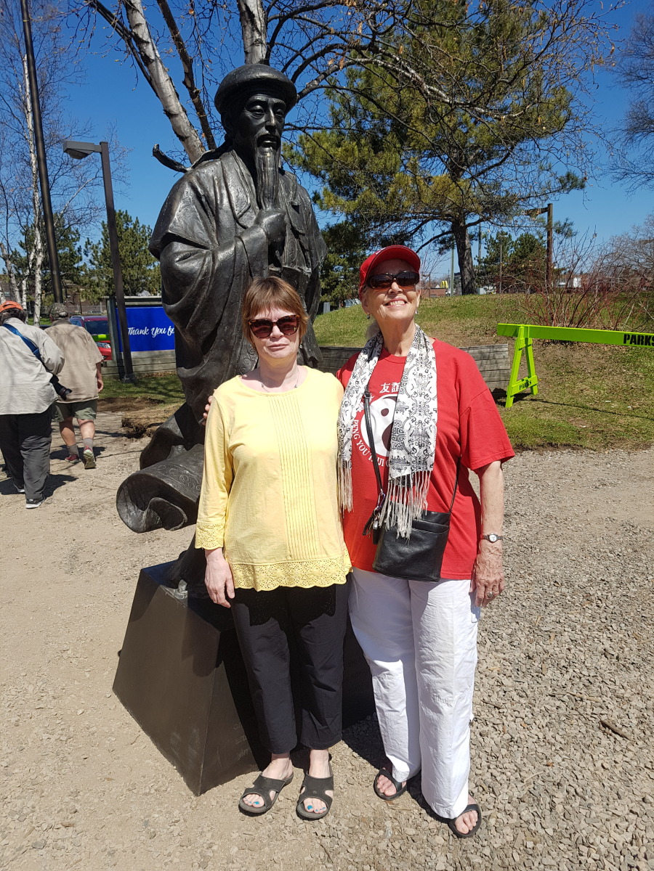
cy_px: 436
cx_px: 327
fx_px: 655
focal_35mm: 26
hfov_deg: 53.1
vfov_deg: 67.3
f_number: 1.7
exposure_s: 1/2976
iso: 50
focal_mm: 4.2
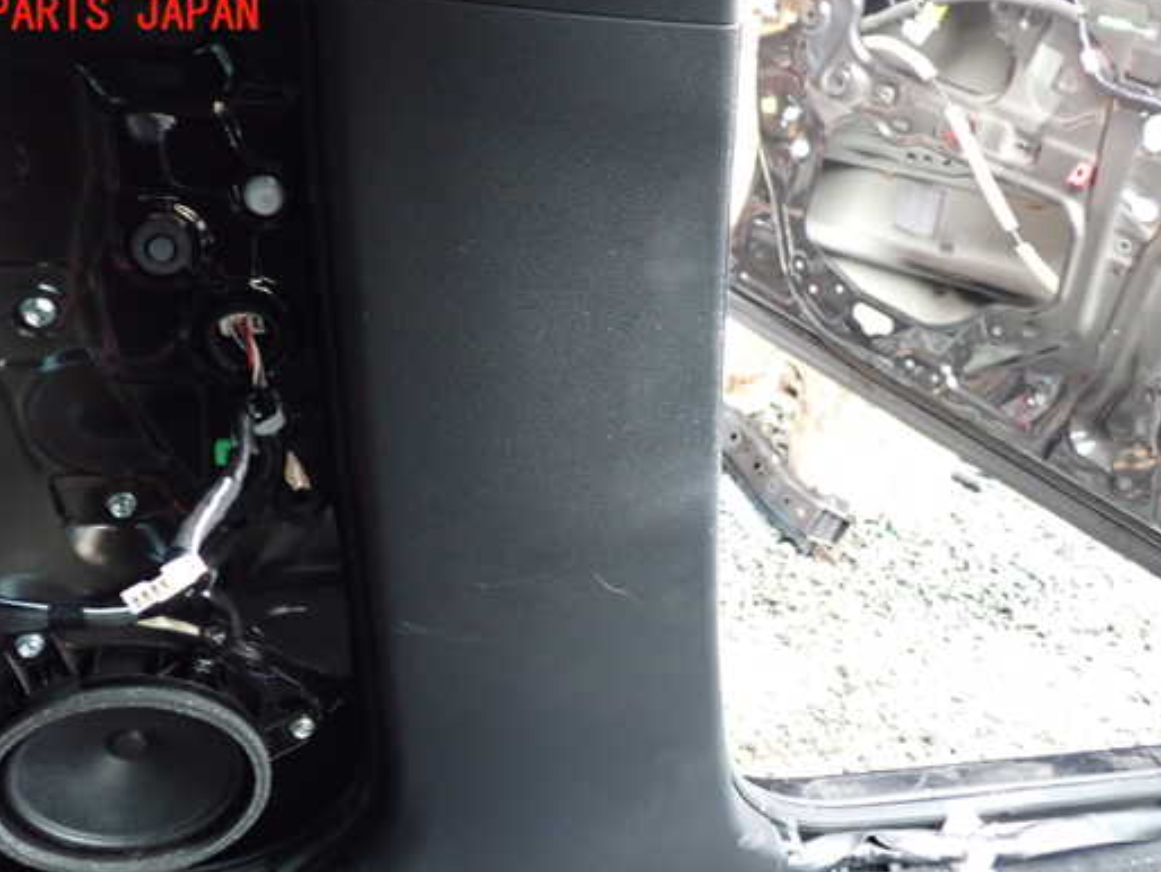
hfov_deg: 52.5
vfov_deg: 40.6
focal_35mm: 35
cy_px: 495
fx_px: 1174
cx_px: 526
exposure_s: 1/30
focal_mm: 5.4
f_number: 2.3
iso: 640
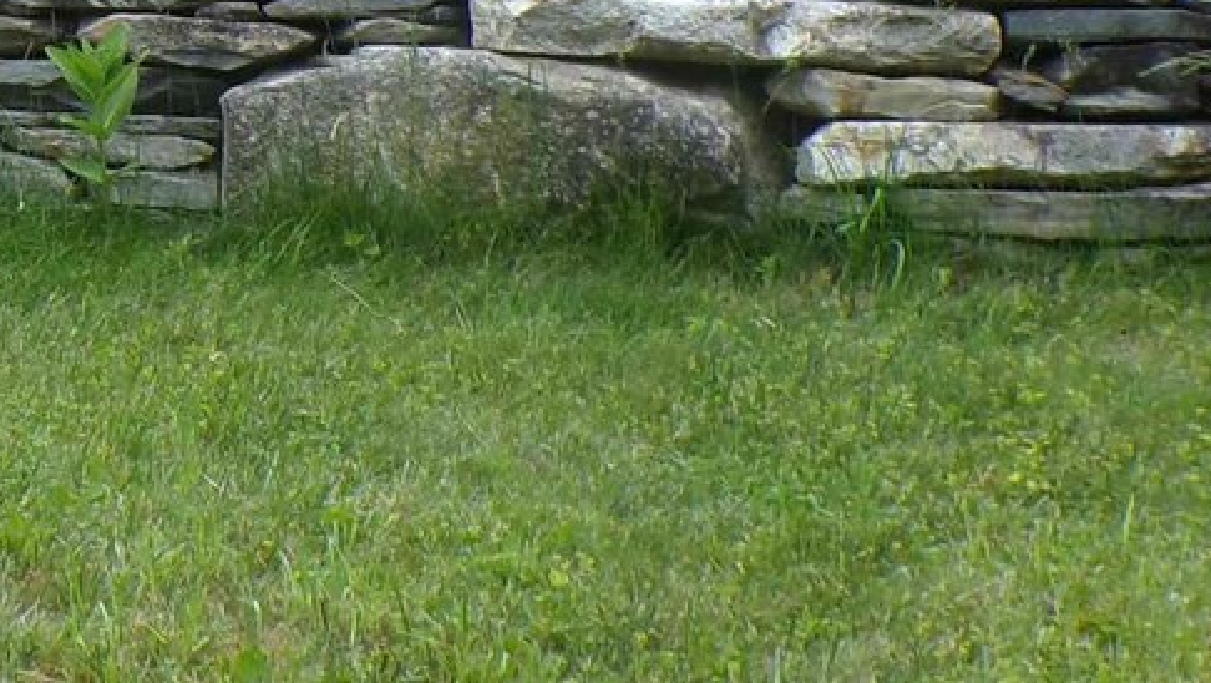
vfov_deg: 13.9
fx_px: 2763
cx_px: -267
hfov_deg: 22.6
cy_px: 25
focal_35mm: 86
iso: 100
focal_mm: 4.3
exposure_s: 1/80
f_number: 4.4
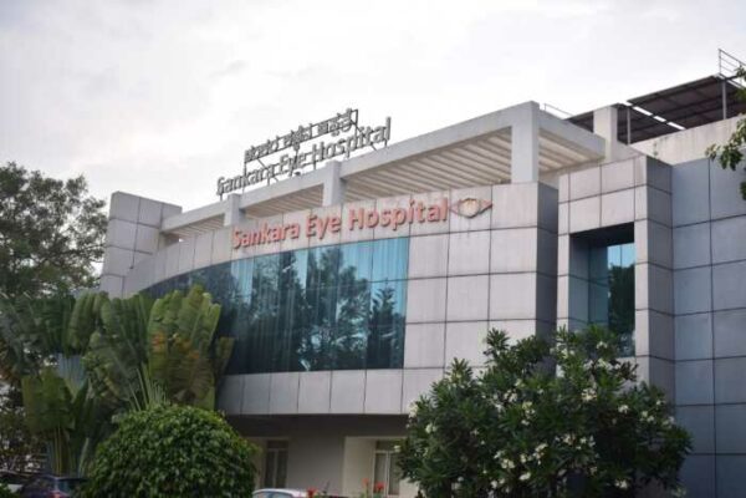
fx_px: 995
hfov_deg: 41.1
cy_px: 249
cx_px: 373
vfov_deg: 28.1
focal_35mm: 48
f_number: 4.5
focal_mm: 32
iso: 100
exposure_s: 1/200
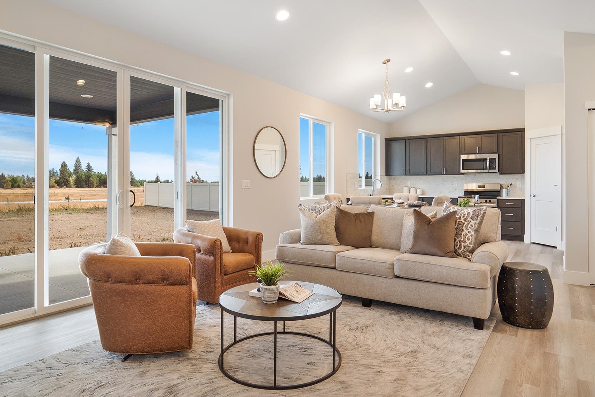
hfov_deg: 81.2
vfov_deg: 59.5
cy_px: 198
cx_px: 298
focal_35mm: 21
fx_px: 347
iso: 320
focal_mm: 14
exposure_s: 1/4
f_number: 8
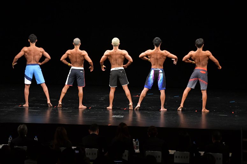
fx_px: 926
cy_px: 82
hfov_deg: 15.2
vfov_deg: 10.2
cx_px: 124
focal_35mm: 135
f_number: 5.6
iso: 3200
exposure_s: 1/400
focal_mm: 90
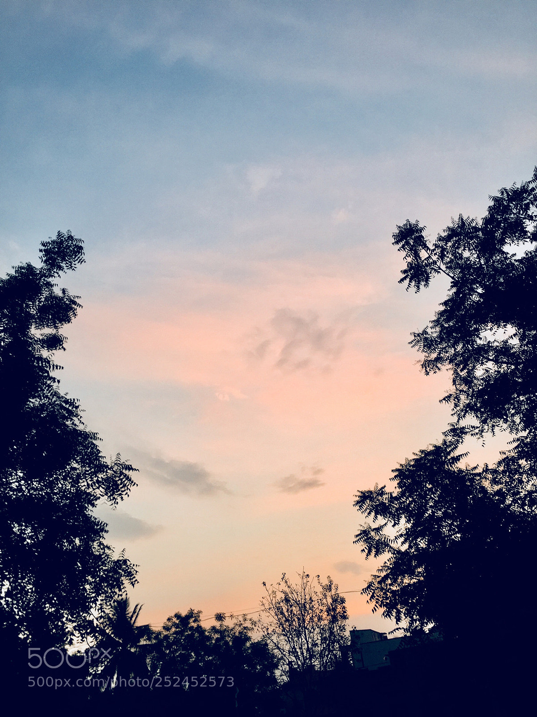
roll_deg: +7.3
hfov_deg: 48.2
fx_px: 600
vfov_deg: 61.7
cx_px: 268
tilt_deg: +31.7
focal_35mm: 29
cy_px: 358
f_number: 2.2
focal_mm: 4.15
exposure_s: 1/50
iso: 40
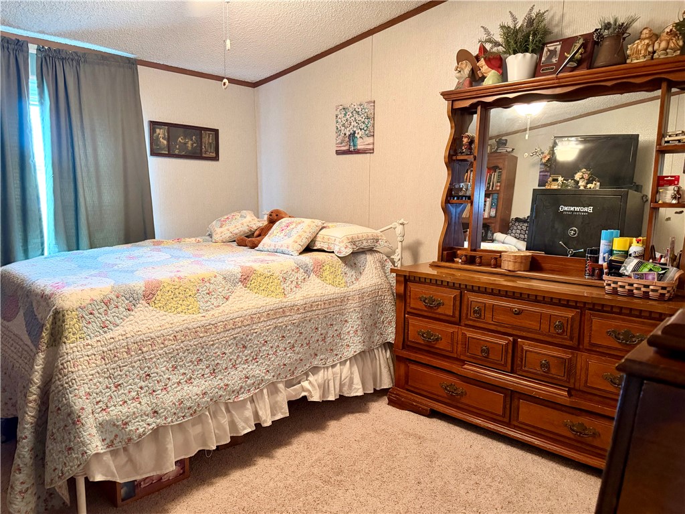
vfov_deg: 56.8
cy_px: 257
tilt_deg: -9.0
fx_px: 475
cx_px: 342
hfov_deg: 71.6
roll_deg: -1.1
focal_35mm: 24
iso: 640
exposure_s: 1/60
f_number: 1.78
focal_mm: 6.76
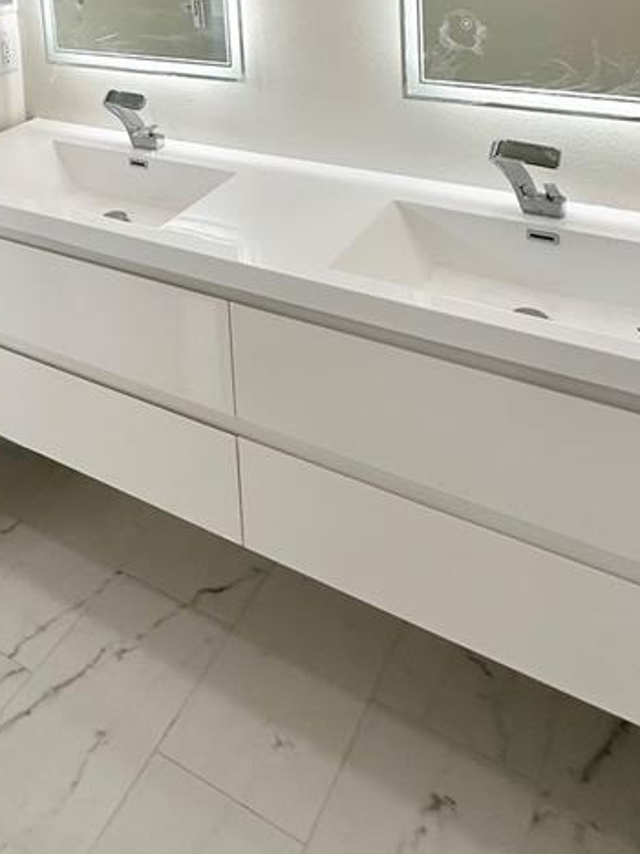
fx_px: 888
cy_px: -24
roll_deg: +3.5
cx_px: 124
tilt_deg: -7.7
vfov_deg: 43.1
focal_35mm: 36
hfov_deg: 38.1
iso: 40
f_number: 2.2
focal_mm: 2.22
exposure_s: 1/144
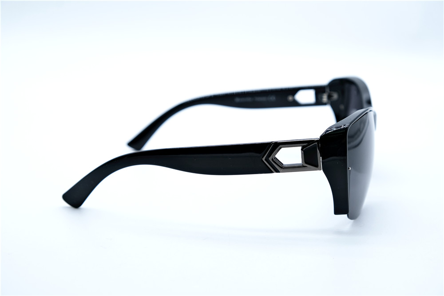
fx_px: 690
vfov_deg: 24.2
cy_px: 148
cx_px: 222
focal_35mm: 56
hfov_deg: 35.7
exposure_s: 1/280
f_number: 5.6
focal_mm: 37.4
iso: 320
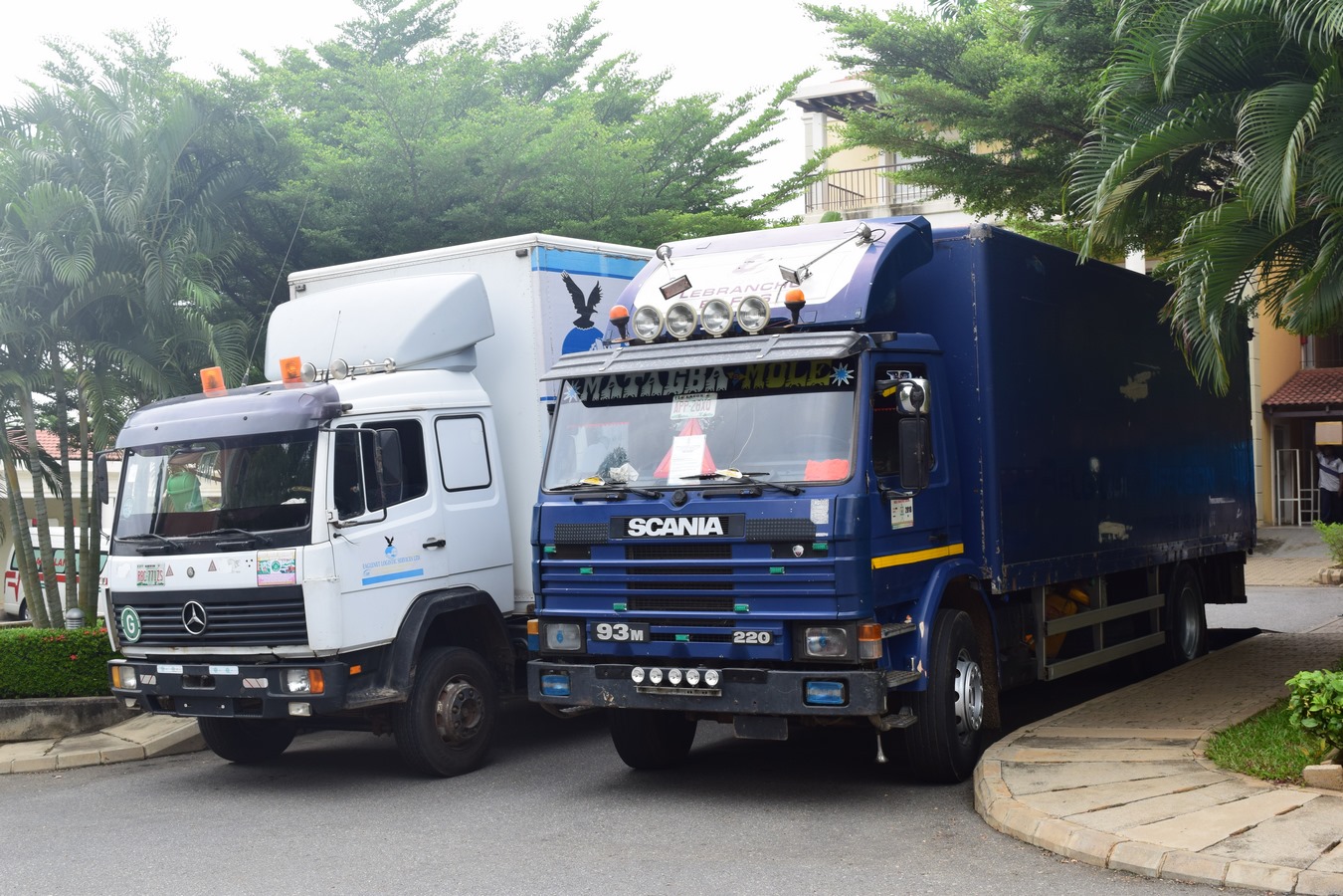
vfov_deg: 28.9
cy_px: 448
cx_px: 672
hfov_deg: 42.3
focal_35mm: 46
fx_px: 1735
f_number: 10
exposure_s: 1/200
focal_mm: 31
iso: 400
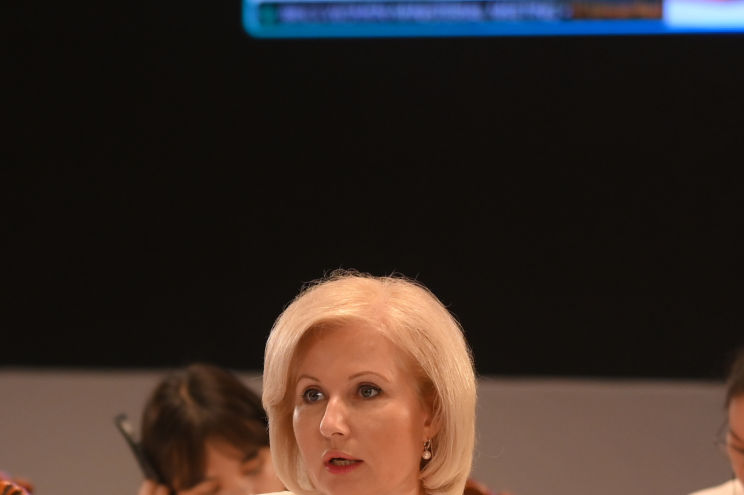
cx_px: 3
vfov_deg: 4.7
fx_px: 6052
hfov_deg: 7.0
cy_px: 438
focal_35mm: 293
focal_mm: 85
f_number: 1.8
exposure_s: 1/1250
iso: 640
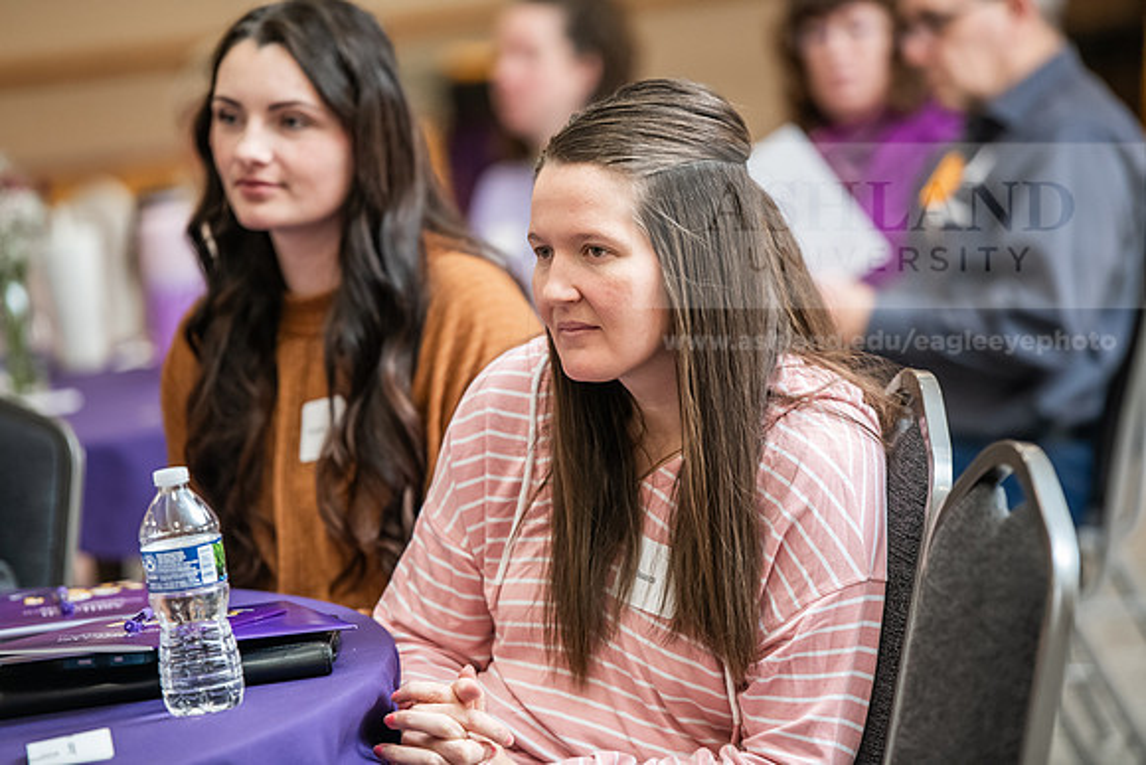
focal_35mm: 175
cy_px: 382
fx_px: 5572
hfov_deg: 11.7
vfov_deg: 7.9
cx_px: 573
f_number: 3.2
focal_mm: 175
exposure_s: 1/200
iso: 2000
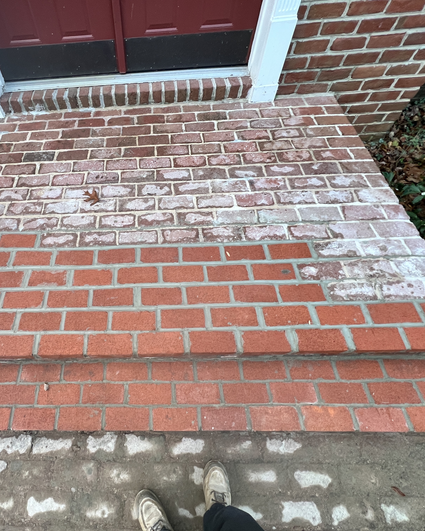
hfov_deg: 74.3
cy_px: 265
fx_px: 267
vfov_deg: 89.6
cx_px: 138
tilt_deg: -57.9
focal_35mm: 17
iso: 64
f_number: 1.8
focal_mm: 1.57
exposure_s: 1/99
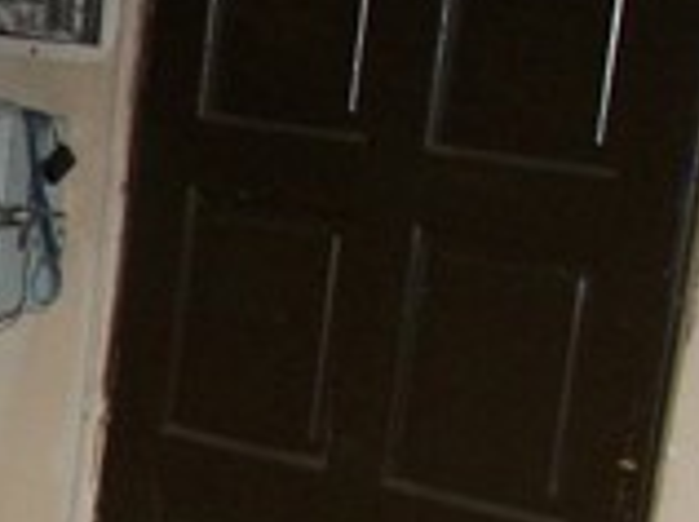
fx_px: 2944
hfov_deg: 12.4
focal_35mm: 146
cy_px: 889
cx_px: -540
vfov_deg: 9.7
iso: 125
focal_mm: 6
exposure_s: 1/30
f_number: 2.8
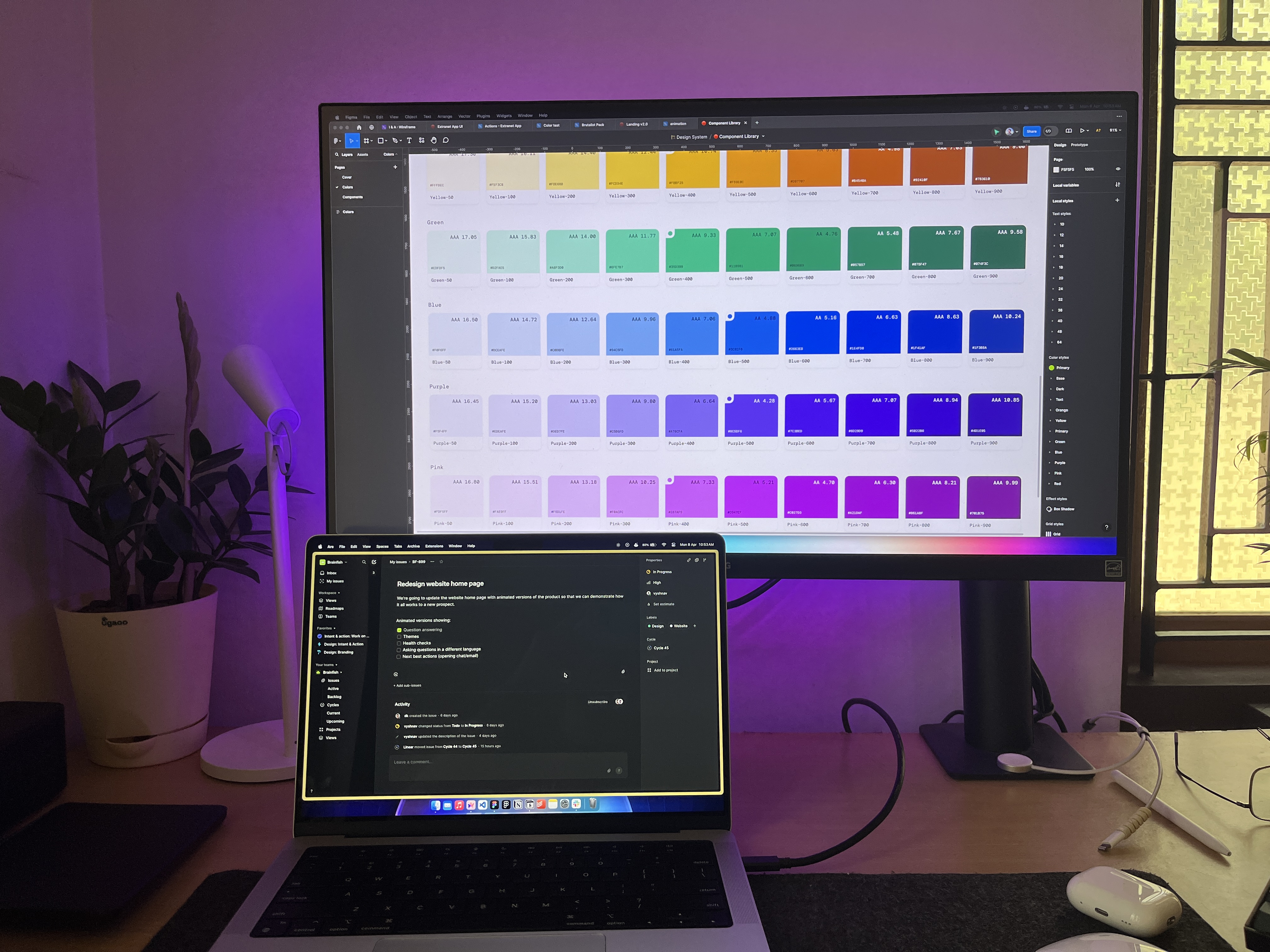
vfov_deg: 53.1
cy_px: 476
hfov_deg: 67.3
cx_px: 635
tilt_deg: -5.1
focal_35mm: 26
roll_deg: +0.6
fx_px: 954
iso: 50
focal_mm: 5.1
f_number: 1.6
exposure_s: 1/121
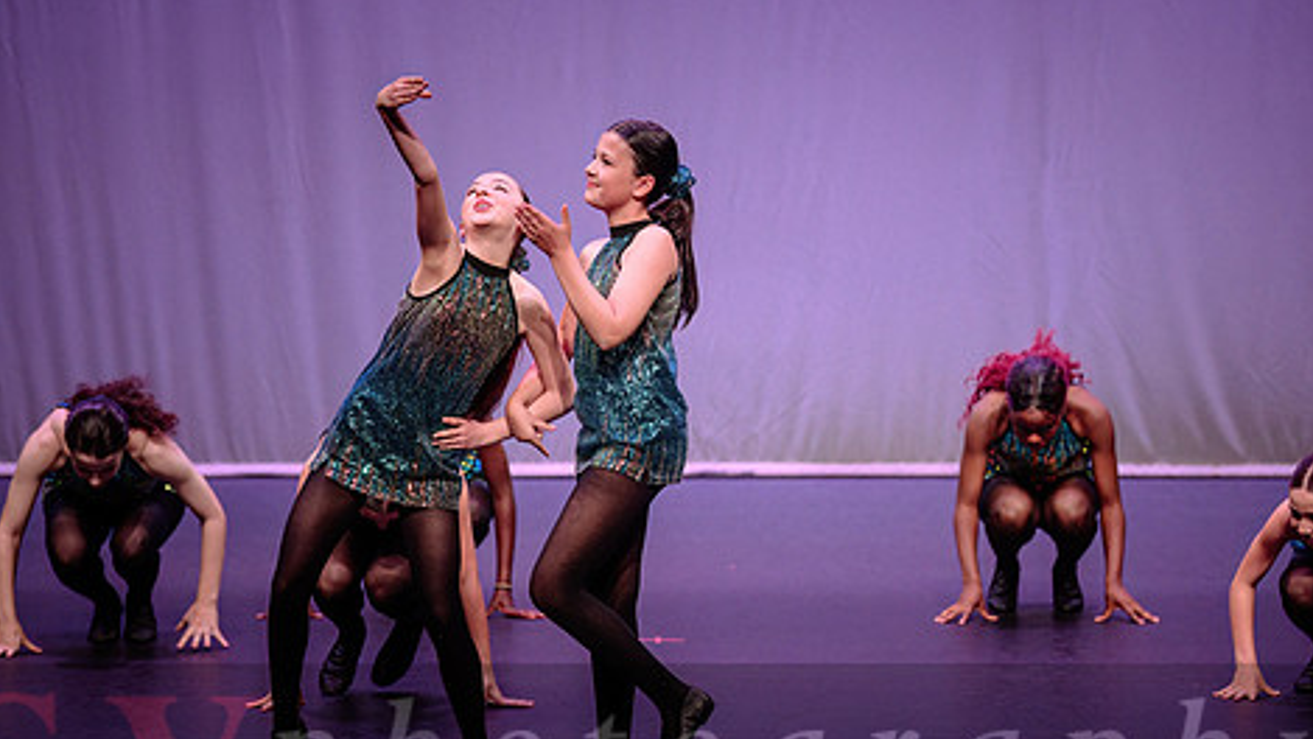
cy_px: 374
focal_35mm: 184
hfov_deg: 11.7
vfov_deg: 6.6
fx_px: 6407
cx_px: 727
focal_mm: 135
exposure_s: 1/400
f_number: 3.2
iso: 1600
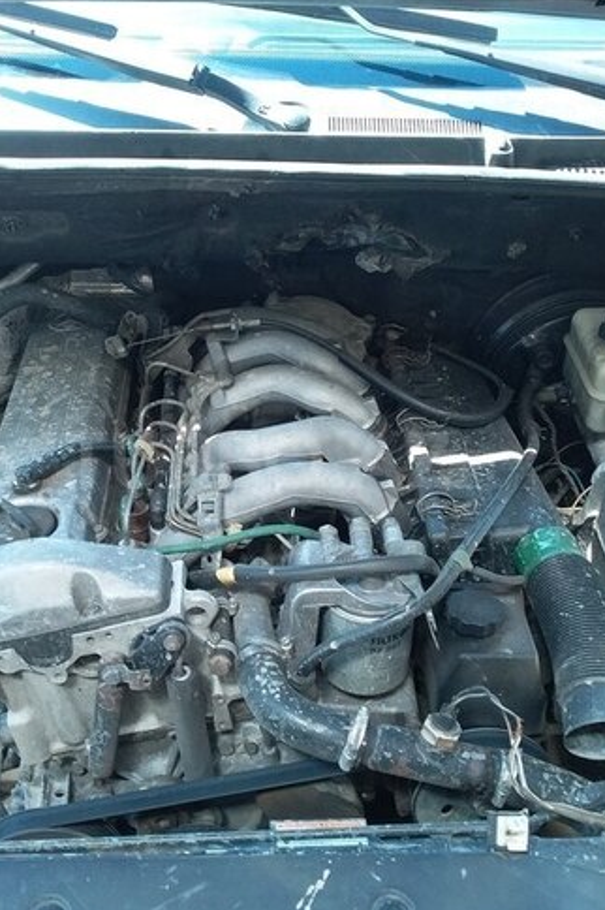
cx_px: 257
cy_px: 460
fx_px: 1111
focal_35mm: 44
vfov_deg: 44.5
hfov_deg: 30.4
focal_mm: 3.3
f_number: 2.2
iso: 40
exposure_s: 1/50
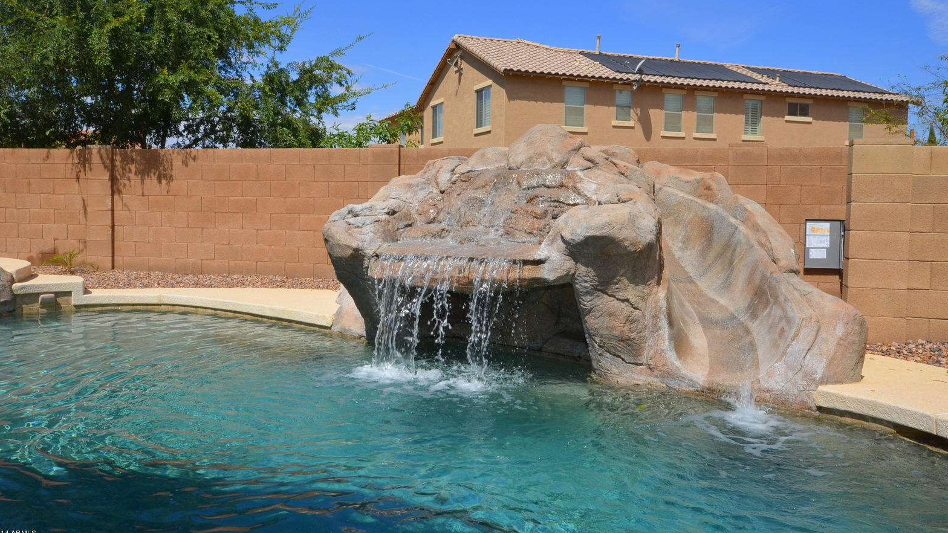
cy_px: 234
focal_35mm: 32
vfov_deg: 36.6
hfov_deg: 61.0
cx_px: 467
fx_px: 804
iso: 320
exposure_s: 1/250
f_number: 16
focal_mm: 20
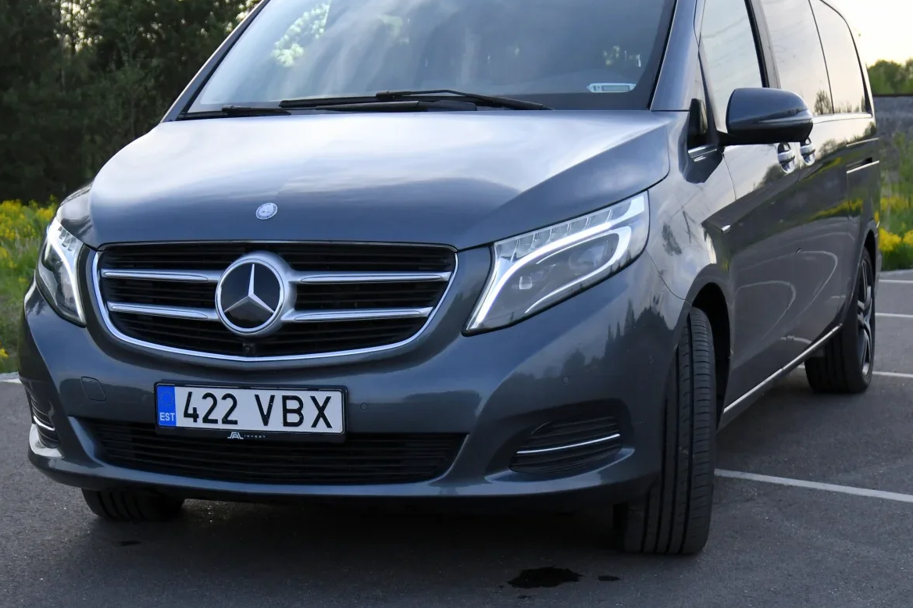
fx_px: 1749
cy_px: 285
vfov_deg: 19.7
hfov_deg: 29.2
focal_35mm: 69
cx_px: 411
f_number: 2.8
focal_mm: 28
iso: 1000
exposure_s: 1/8000
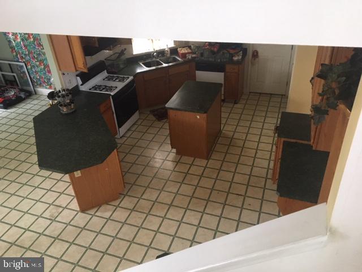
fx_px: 303
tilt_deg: -32.4
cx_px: 181
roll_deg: +4.4
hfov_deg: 61.7
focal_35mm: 29
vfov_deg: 48.2
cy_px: 136
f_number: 2.2
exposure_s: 1/30
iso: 160
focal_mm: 4.15
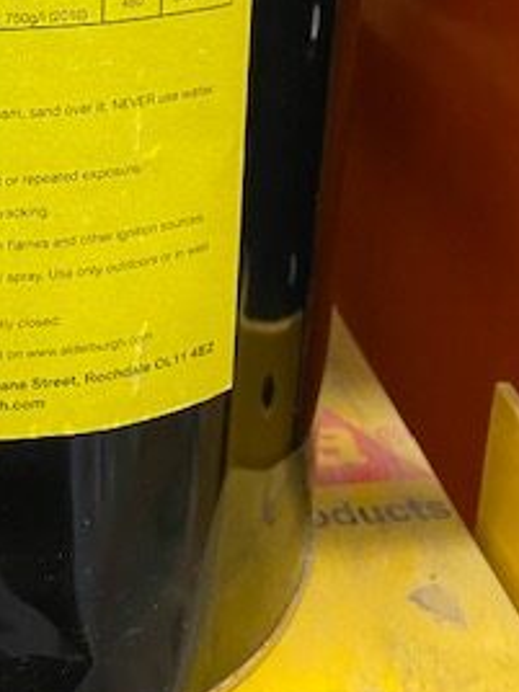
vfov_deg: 29.0
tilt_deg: -17.3
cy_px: -15
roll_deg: -0.2
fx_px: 1239
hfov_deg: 22.7
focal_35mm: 62
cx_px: -8
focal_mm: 4.25
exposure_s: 1/33
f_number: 1.8
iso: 500
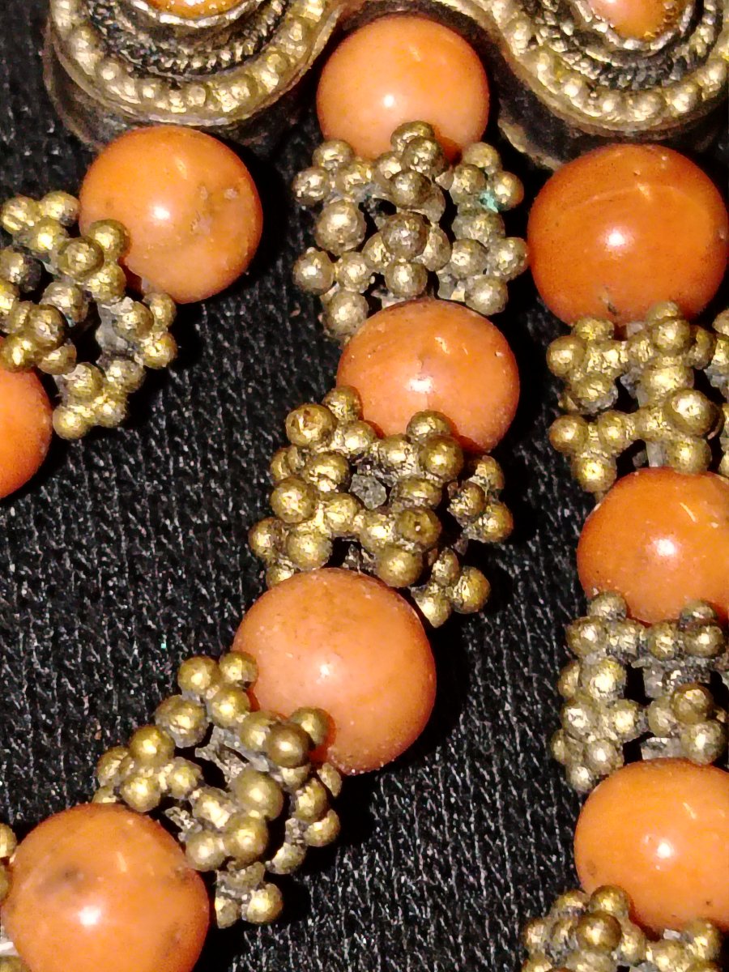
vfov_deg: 17.7
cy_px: 486
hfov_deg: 13.3
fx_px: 3117
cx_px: 364
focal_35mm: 111
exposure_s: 1/50
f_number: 1.75
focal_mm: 5.25
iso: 709
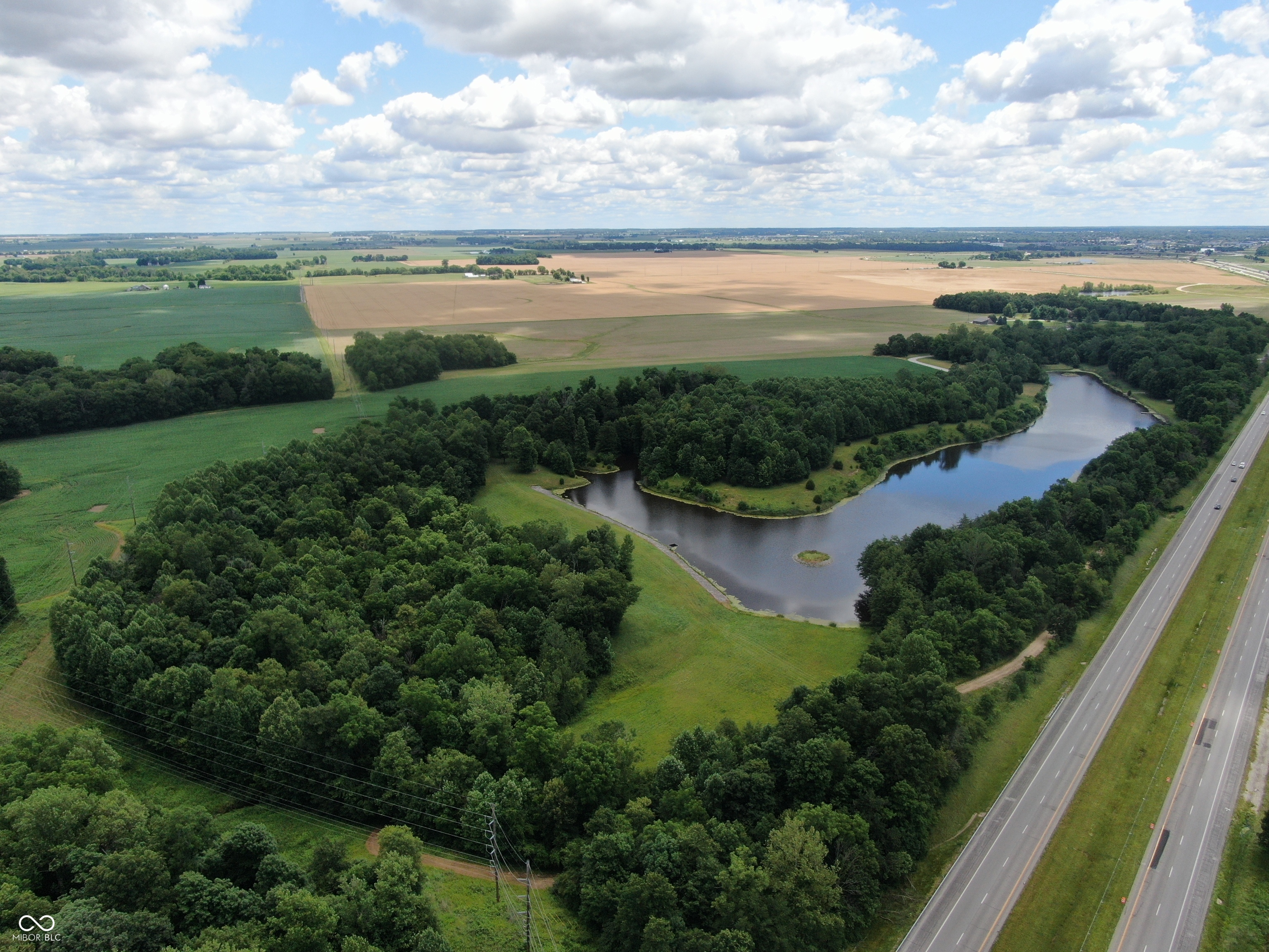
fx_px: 880
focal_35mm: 24
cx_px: 634
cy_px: 476
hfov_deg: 71.6
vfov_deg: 56.8
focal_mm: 4.39
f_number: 2.8
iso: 100
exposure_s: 1/1250
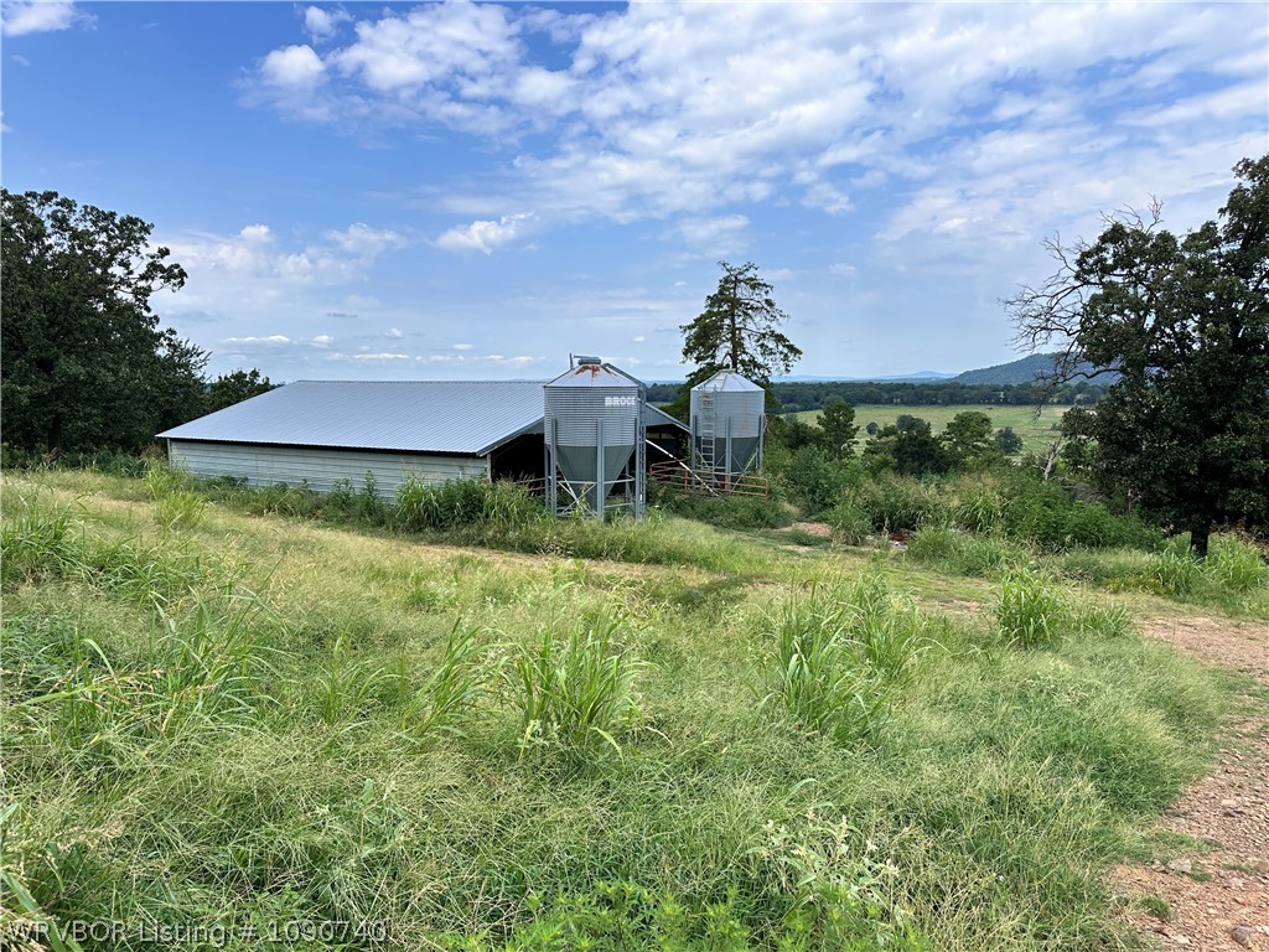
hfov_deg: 71.6
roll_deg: +0.4
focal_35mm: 24
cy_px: 476
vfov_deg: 56.8
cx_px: 634
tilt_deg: -5.7
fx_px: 880
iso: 80
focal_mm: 6.86
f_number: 1.78
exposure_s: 1/1517
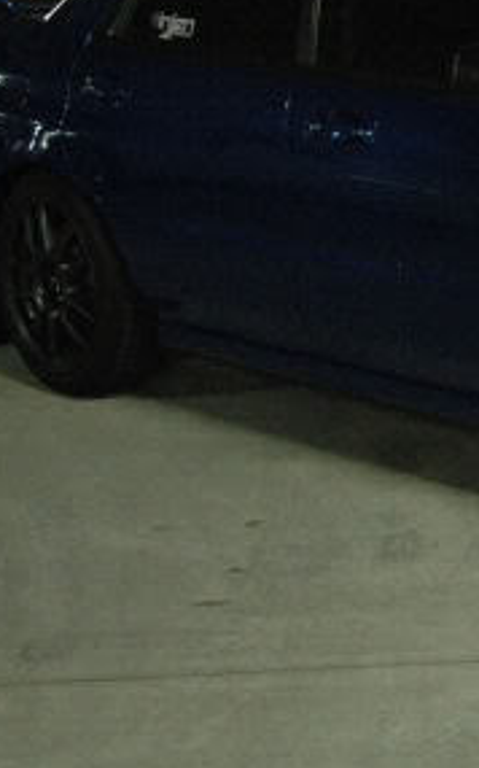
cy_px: 240
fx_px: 1776
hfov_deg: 14.4
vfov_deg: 24.2
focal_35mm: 85
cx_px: 700
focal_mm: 22
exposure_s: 1/25
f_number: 3.8
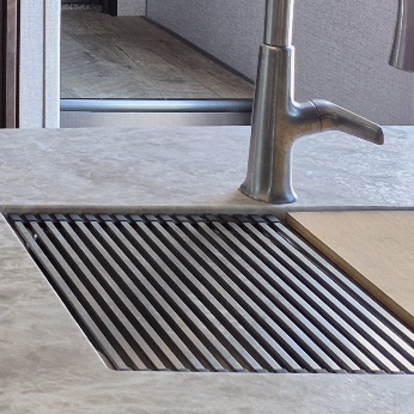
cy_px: -154
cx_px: -402
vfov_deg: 17.2
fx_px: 1272
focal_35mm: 94
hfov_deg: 15.1
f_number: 1.8
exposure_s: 1/52.1
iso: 64
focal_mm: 5.4
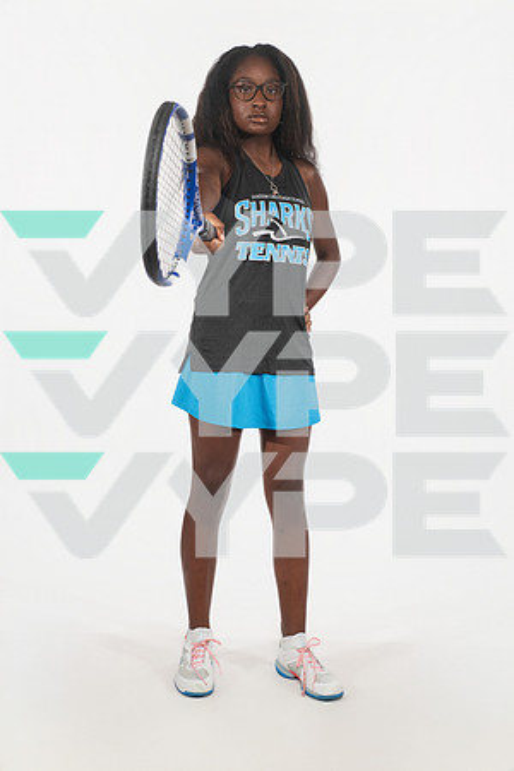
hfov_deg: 29.2
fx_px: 985
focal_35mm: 46
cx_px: 257
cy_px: 386
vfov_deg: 42.7
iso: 500
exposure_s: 1/320
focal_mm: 46
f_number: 7.1
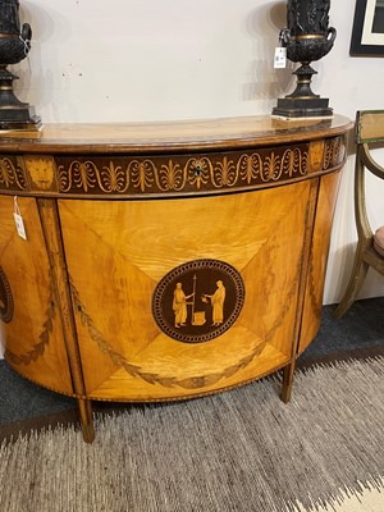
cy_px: 256
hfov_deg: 54.9
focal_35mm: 25
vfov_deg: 69.4
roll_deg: -0.7
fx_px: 370
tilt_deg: -24.8
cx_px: 192
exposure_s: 1/50
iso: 125
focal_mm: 5.1
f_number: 1.6
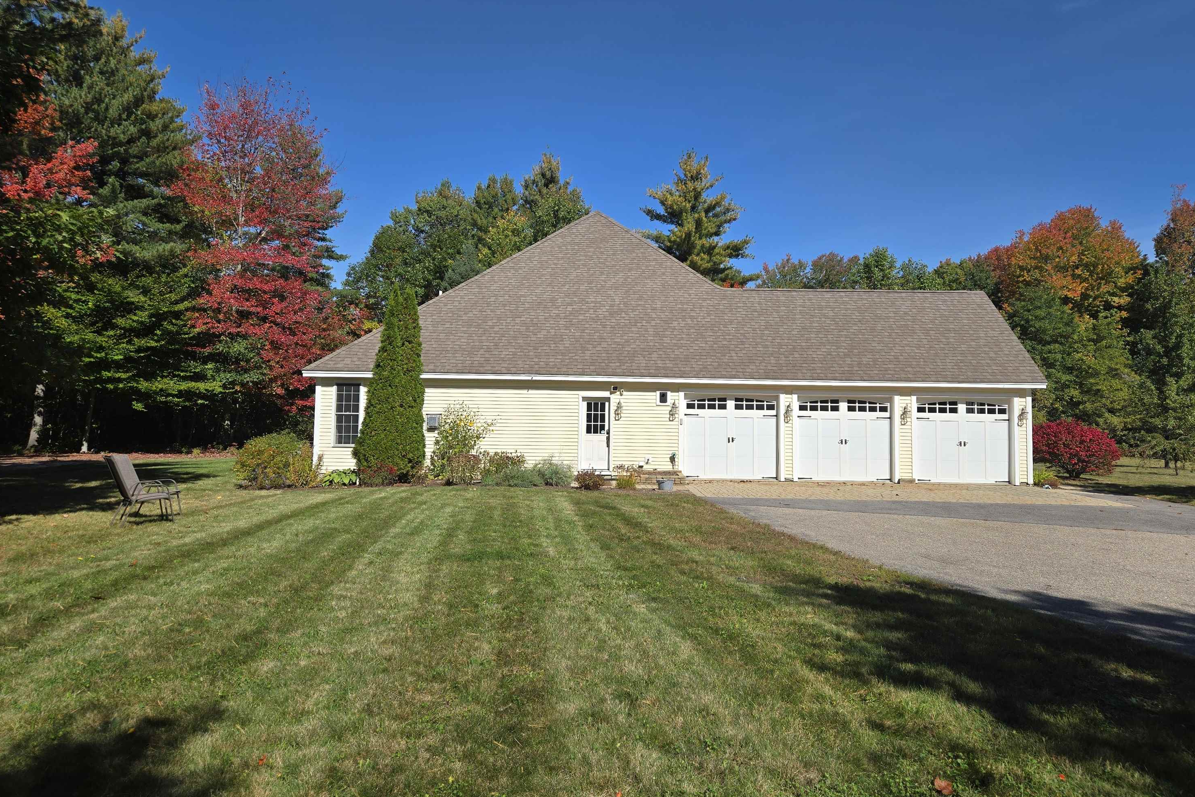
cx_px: 610
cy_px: 350
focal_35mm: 25
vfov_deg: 51.2
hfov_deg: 71.5
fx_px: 830
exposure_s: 1/2921
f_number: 1.8
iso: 32
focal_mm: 5.4
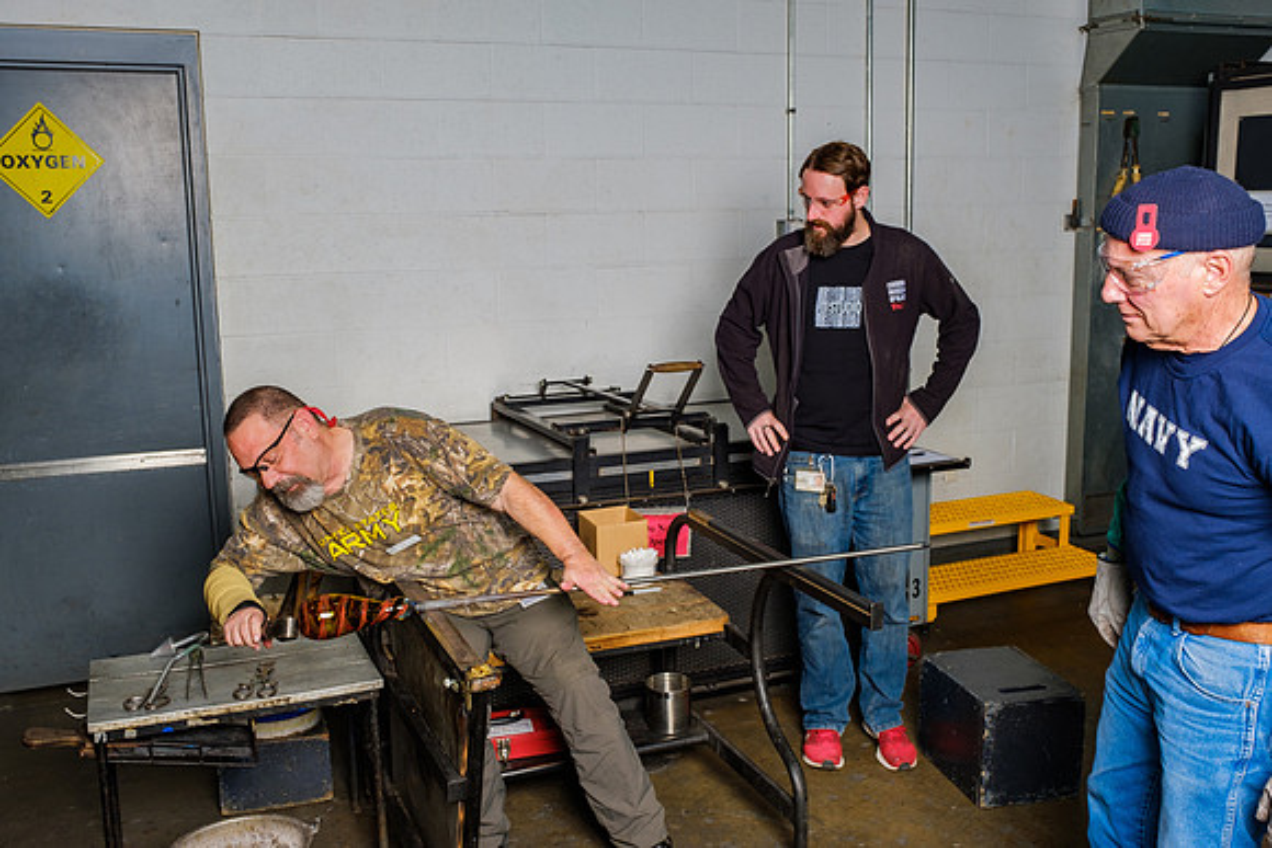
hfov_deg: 54.7
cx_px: 636
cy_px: 424
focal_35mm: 35
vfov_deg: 38.1
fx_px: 1229
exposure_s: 1/125
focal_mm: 22.7
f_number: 5.6
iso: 200
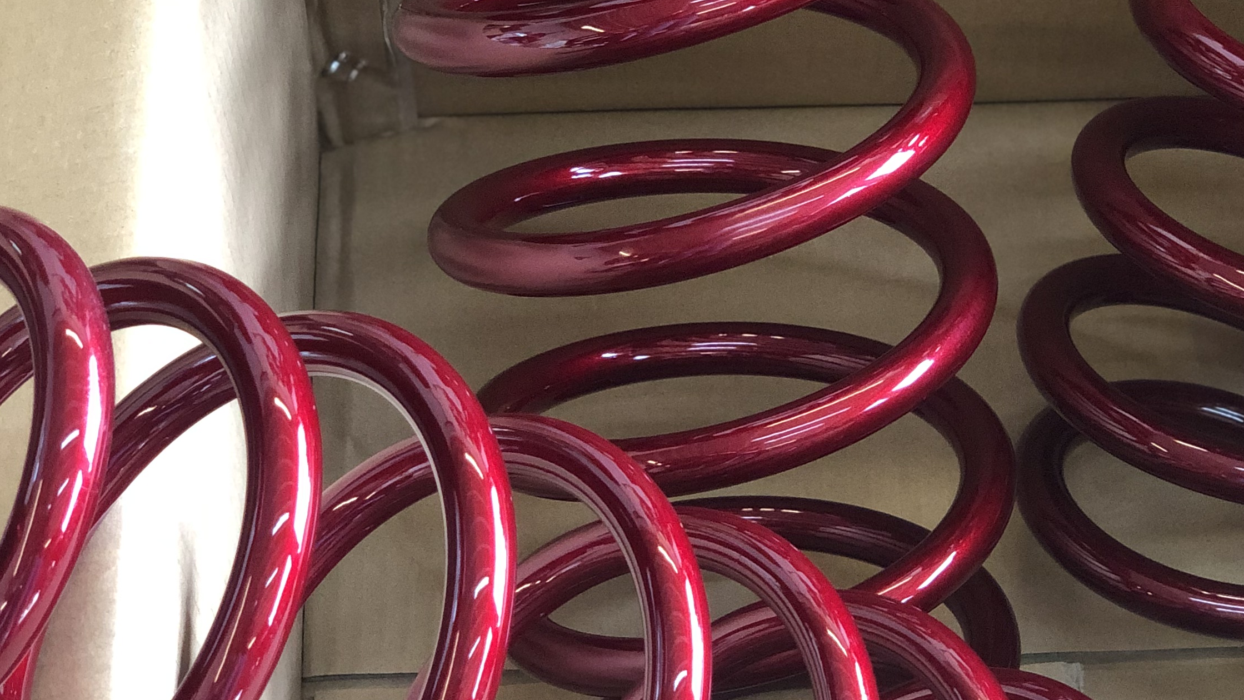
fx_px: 3365
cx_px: 837
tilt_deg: -56.1
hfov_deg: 20.9
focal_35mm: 102
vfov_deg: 11.9
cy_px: 237
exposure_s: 1/30
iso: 125
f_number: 2.4
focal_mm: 6
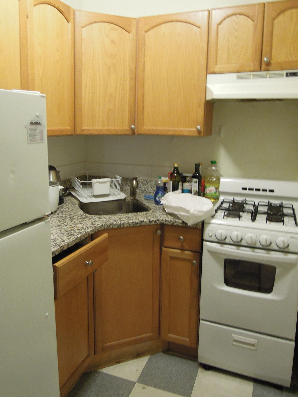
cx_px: 129
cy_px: 178
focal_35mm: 28
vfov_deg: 63.3
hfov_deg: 49.6
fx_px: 321
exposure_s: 1/8
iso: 560
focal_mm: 4.3
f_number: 2.8
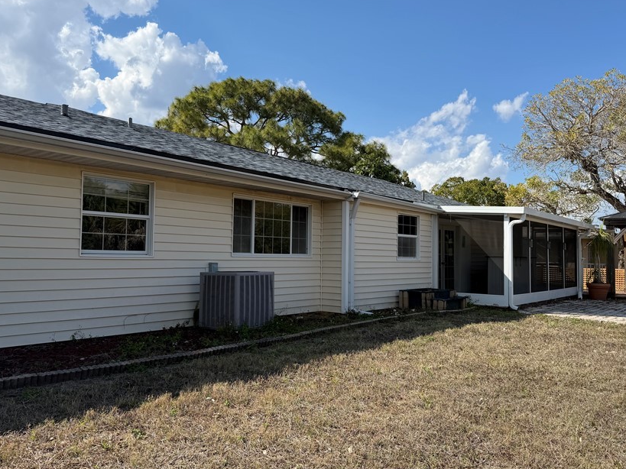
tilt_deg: +3.2
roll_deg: -0.2
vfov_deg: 46.8
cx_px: 311
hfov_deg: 60.0
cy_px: 233
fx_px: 542
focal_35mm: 30
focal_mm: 6.76
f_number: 1.78
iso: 80
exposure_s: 1/3953
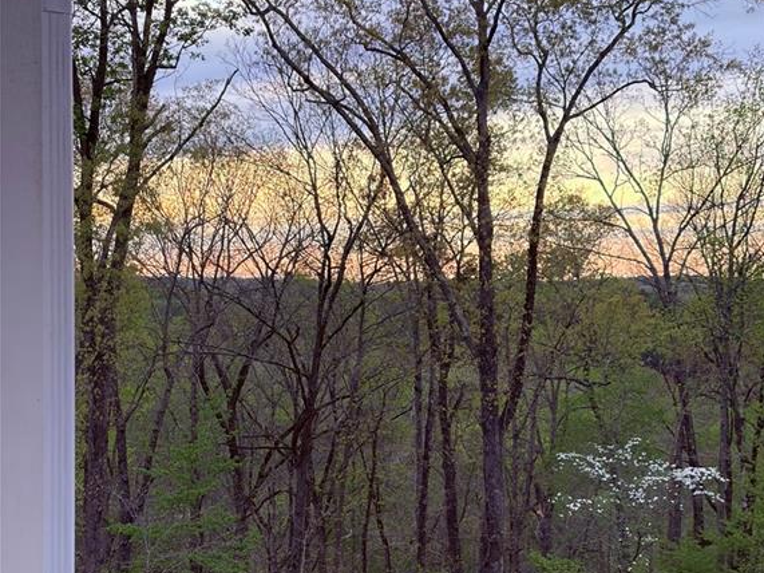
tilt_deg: -2.9
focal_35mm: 70
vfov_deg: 20.9
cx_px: 384
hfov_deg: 27.8
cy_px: 388
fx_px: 1545
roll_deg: -2.1
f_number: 1.6
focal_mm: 5.96
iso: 50
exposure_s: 1/694
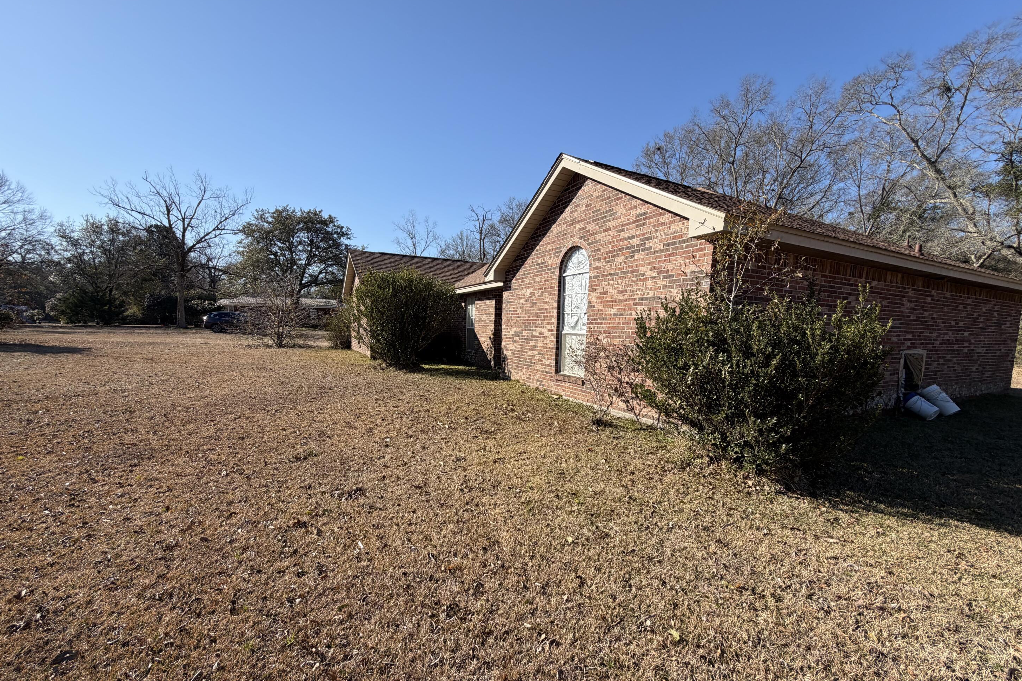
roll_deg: +0.9
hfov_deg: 100.4
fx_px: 426
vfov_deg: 77.1
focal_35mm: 15
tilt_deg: -6.6
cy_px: 373
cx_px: 519
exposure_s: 1/770
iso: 25
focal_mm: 2.22
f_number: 2.2
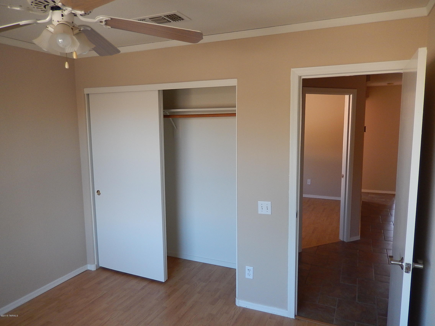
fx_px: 314
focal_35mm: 25
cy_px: 163
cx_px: 218
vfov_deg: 54.9
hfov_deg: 69.4
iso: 220
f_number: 3.4
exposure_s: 1/30
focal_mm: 4.5
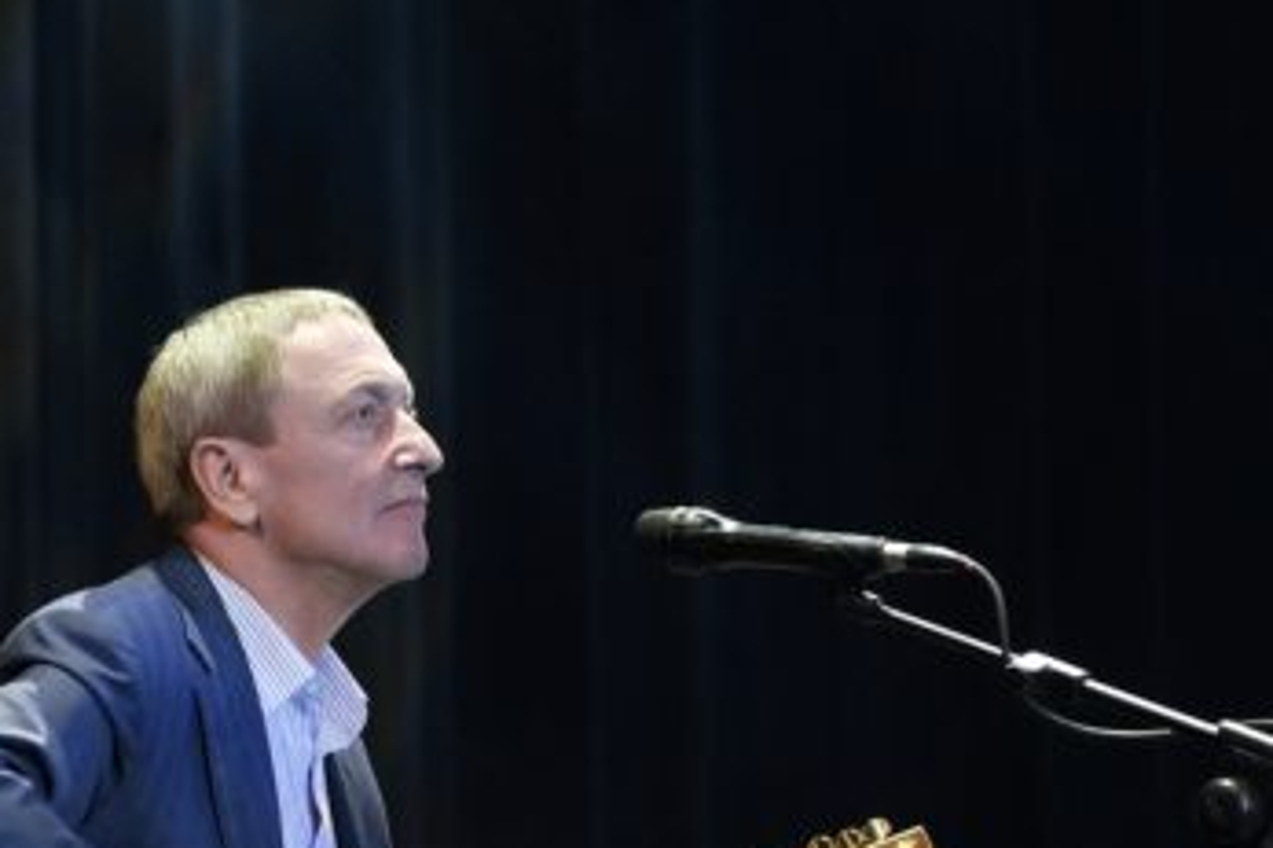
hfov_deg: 8.5
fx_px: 8553
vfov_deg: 5.7
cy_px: 666
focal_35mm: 242
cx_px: 745
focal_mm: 140
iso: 9000
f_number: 4.8
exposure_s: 1/125
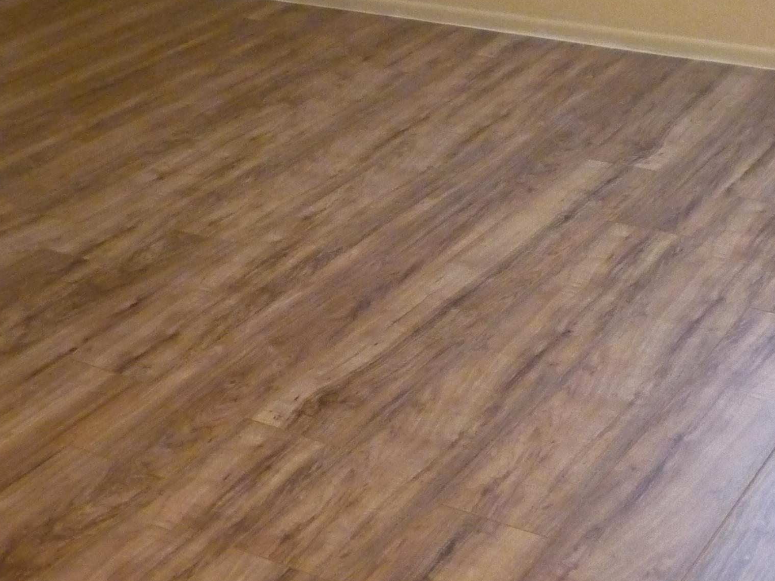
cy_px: 281
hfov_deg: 29.8
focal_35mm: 65
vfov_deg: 22.6
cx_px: 332
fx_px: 1455
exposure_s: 1/20
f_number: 2.8
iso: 800
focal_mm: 5.5
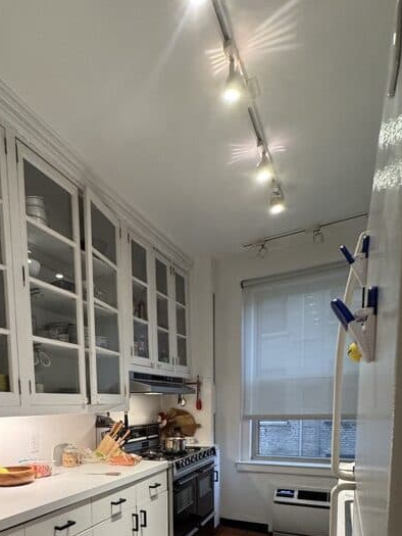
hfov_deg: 54.3
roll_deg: +2.4
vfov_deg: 64.1
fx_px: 371
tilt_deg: -6.0
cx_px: 103
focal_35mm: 24
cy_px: 442
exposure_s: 1/120
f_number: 2.2
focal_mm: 2.22
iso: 320
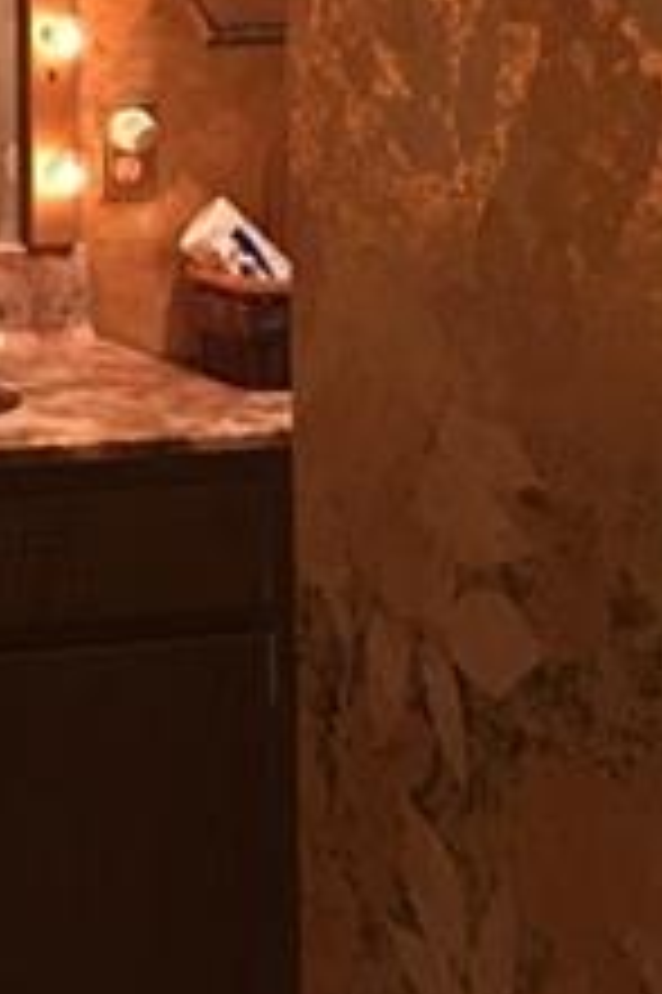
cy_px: -85
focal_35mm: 105
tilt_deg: -0.7
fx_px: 2901
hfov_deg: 12.4
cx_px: -333
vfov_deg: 18.7
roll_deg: +0.7
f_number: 2.2
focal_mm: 4.15
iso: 100
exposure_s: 1/15
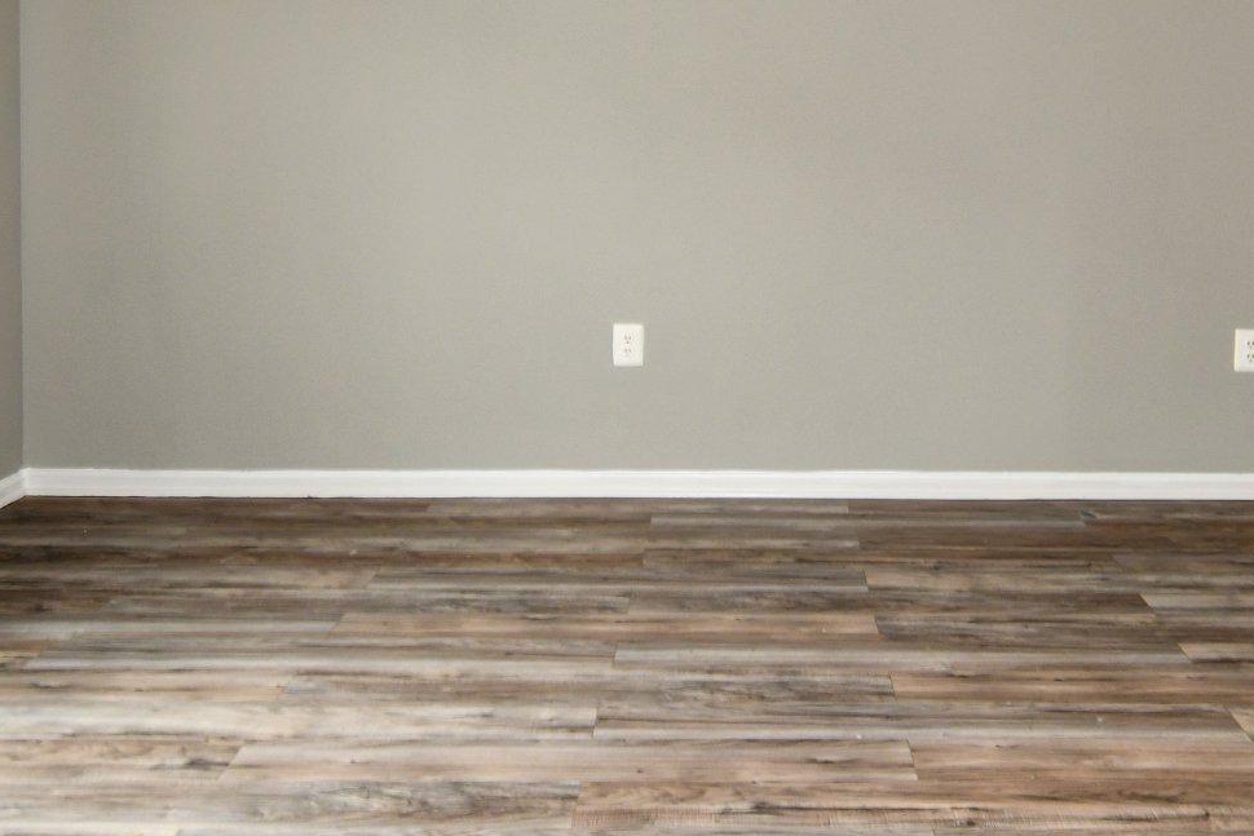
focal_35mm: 38
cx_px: 671
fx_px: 1324
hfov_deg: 50.6
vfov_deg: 34.7
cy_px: 262
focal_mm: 12
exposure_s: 1/60
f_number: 4
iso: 360
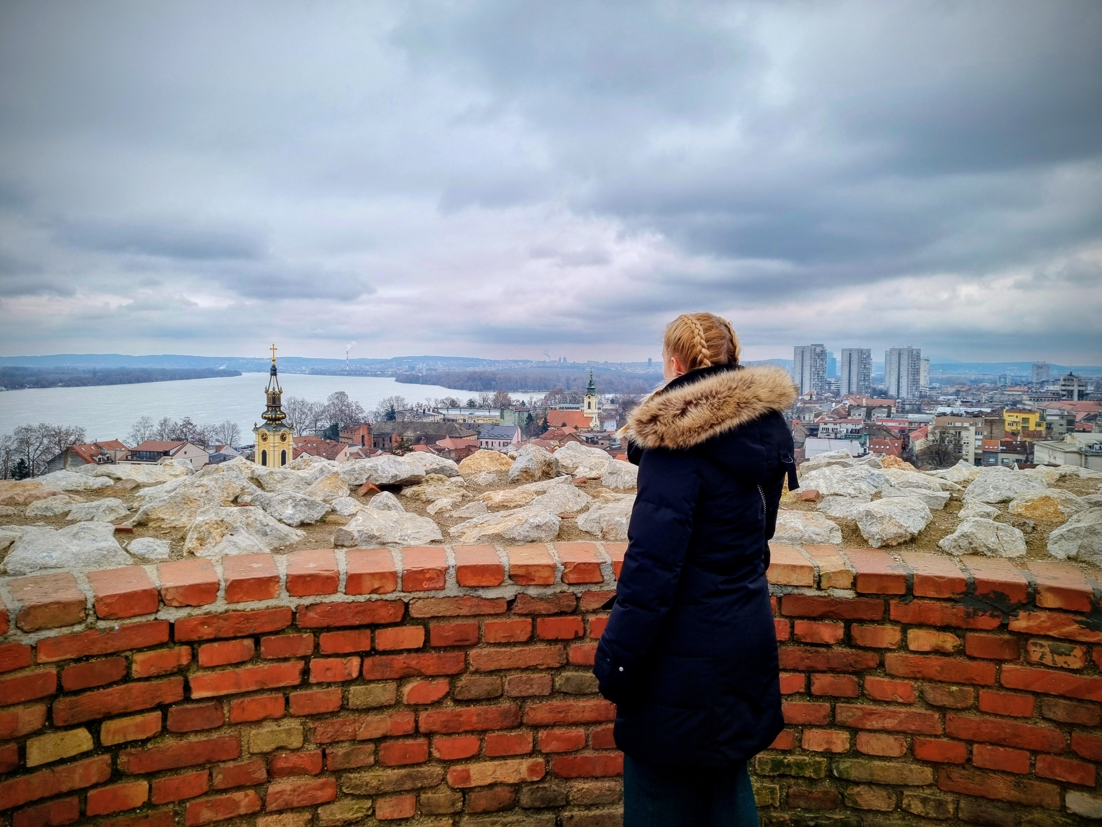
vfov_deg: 53.1
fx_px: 828
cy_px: 414
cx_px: 551
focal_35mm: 26
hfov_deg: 67.3
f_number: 1.8
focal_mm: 5.4
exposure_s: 1/450
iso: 50
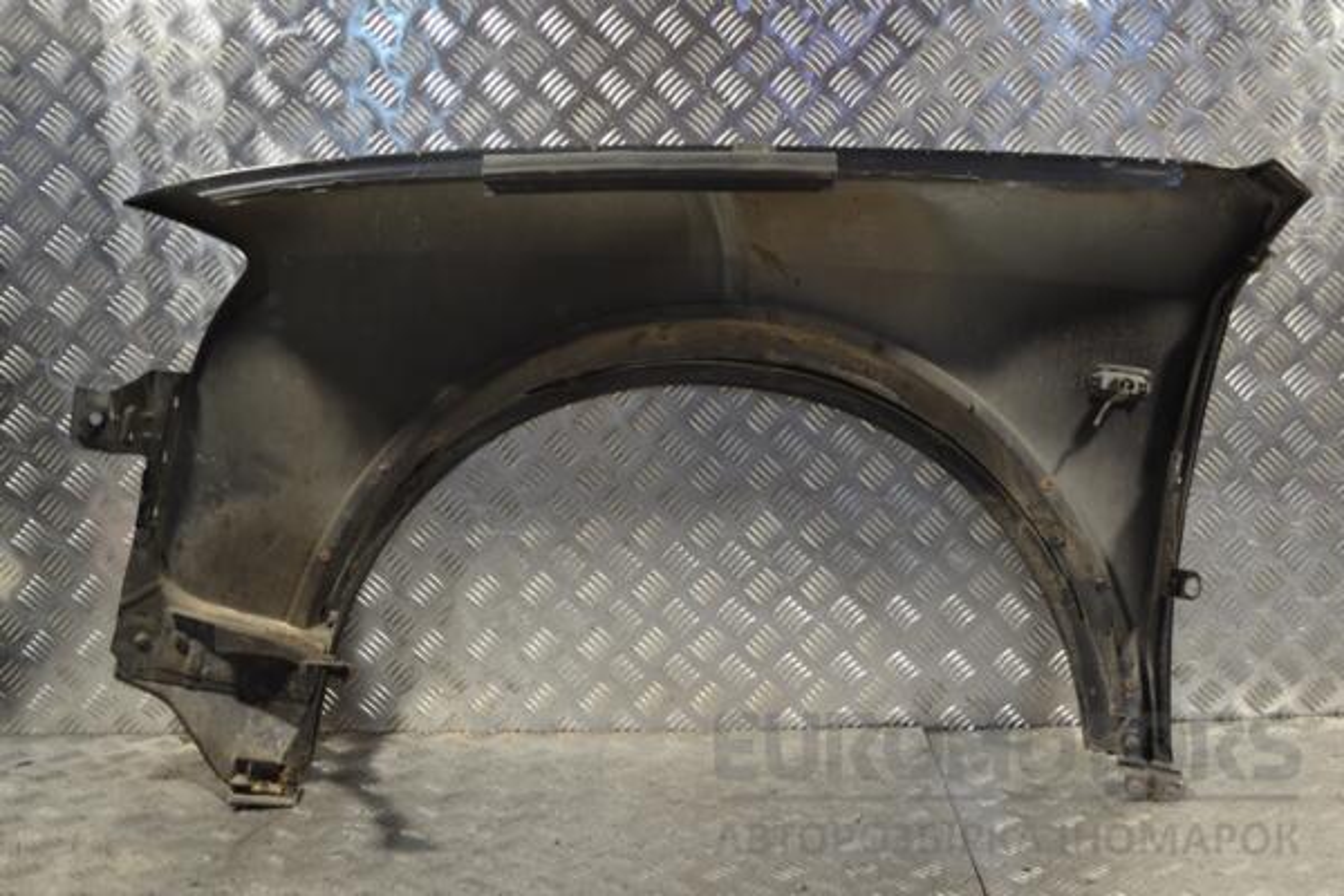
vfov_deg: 28.1
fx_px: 1792
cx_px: 672
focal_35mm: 48
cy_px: 448
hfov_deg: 41.1
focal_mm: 32
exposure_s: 1/30
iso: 180
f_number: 4.8
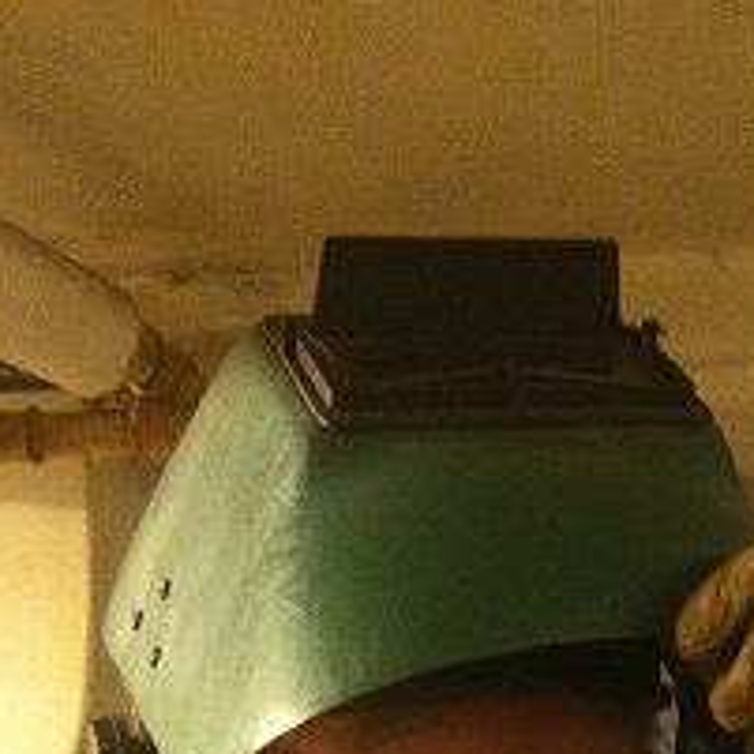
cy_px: 1377
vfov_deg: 12.8
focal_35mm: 123
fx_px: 3031
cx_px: 542
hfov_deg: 14.1
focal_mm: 3.85
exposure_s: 1/17
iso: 320
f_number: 2.8
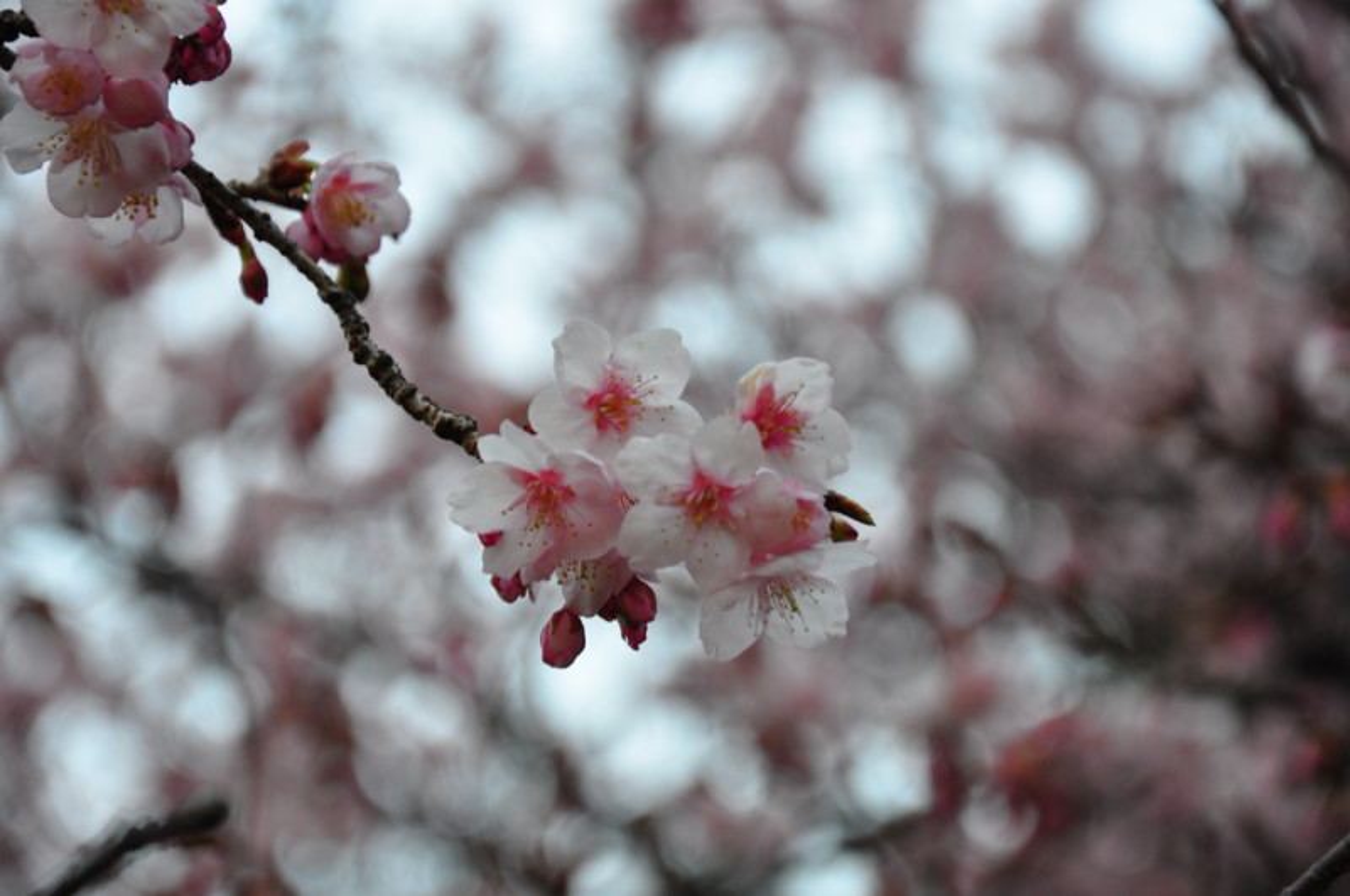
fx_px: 5898
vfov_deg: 8.7
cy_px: 448
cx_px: 675
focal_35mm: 158
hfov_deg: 13.1
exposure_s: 1/250
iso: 200
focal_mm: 105
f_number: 5.6
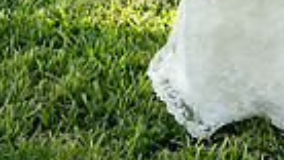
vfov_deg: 7.5
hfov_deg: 14.1
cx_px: 296
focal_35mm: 150
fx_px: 1131
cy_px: -256
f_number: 4
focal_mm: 44
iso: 500
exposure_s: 1/500
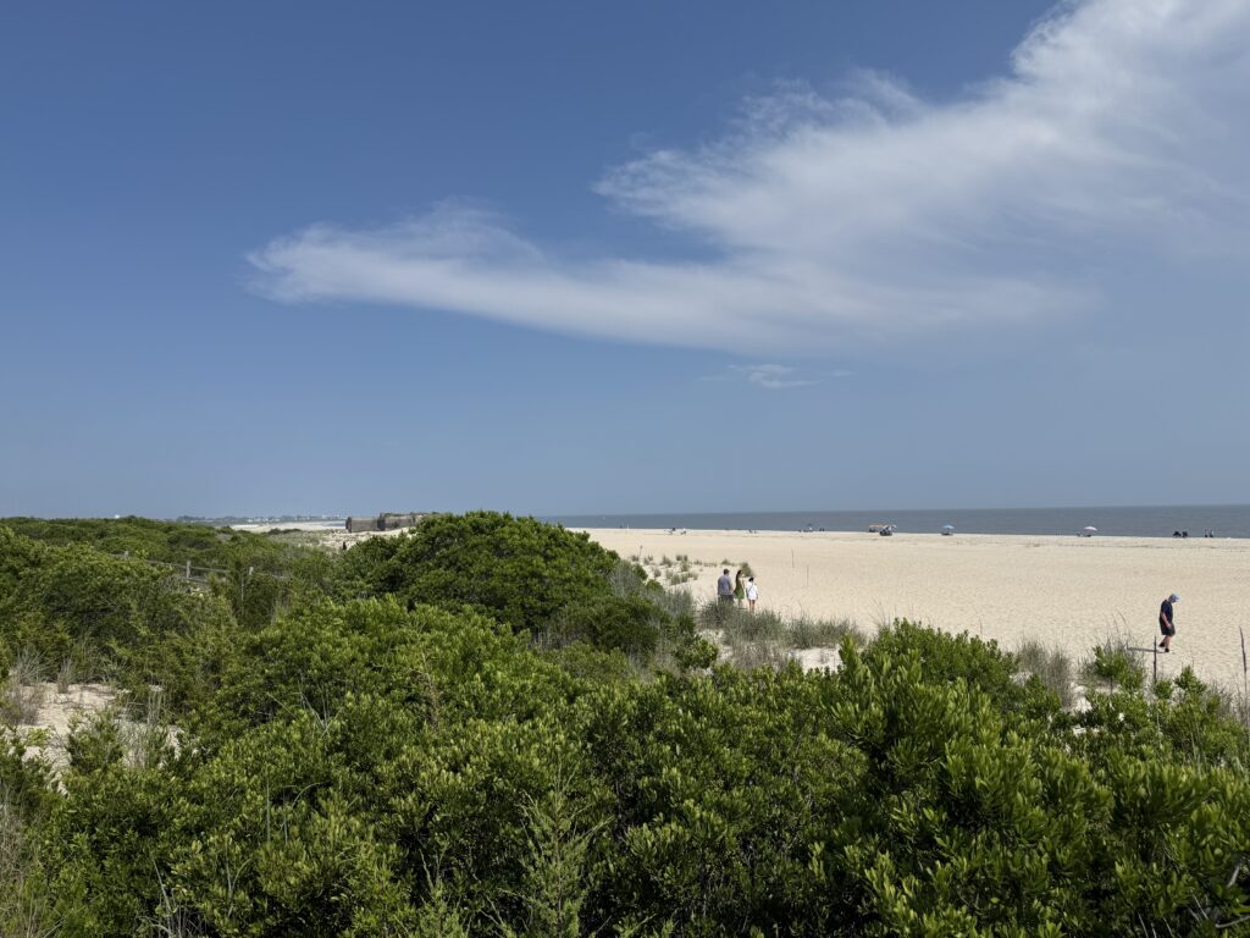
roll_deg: +1.0
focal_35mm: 24
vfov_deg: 56.8
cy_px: 469
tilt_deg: +2.8
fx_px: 867
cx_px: 625
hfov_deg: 71.6
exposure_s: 1/9091
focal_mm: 6.76
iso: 80
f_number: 1.78
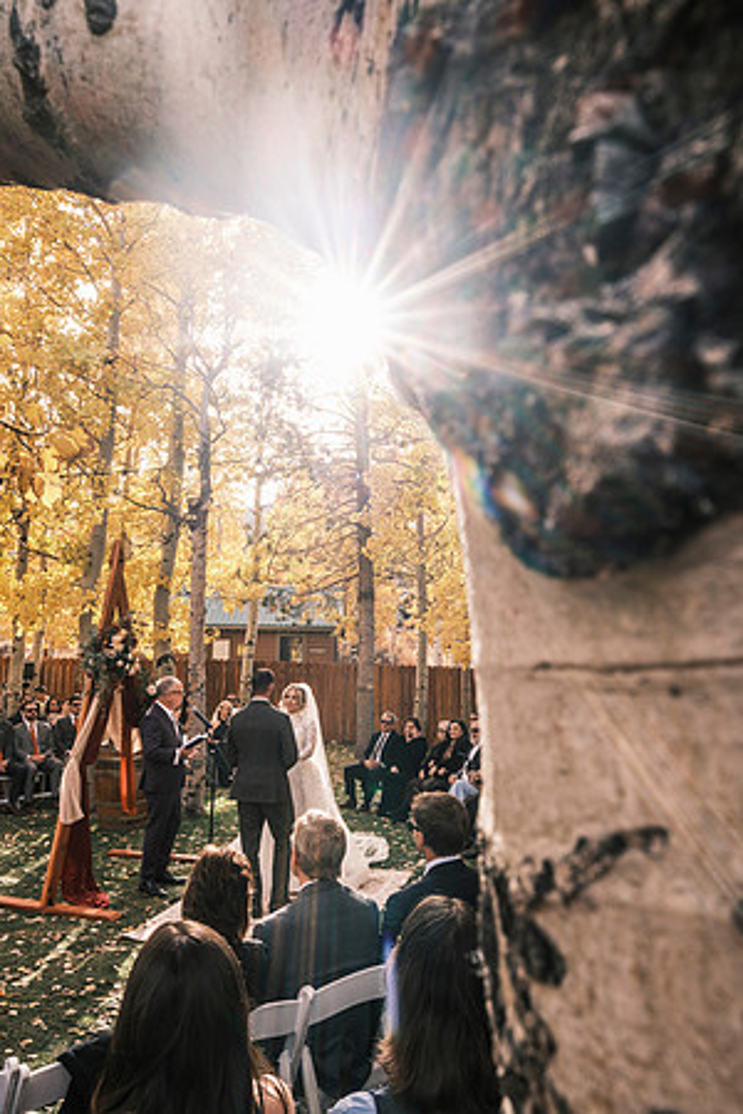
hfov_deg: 47.9
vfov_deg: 67.4
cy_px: 557
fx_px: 836
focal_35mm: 27
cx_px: 372
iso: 160
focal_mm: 18
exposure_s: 1/30
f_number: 11
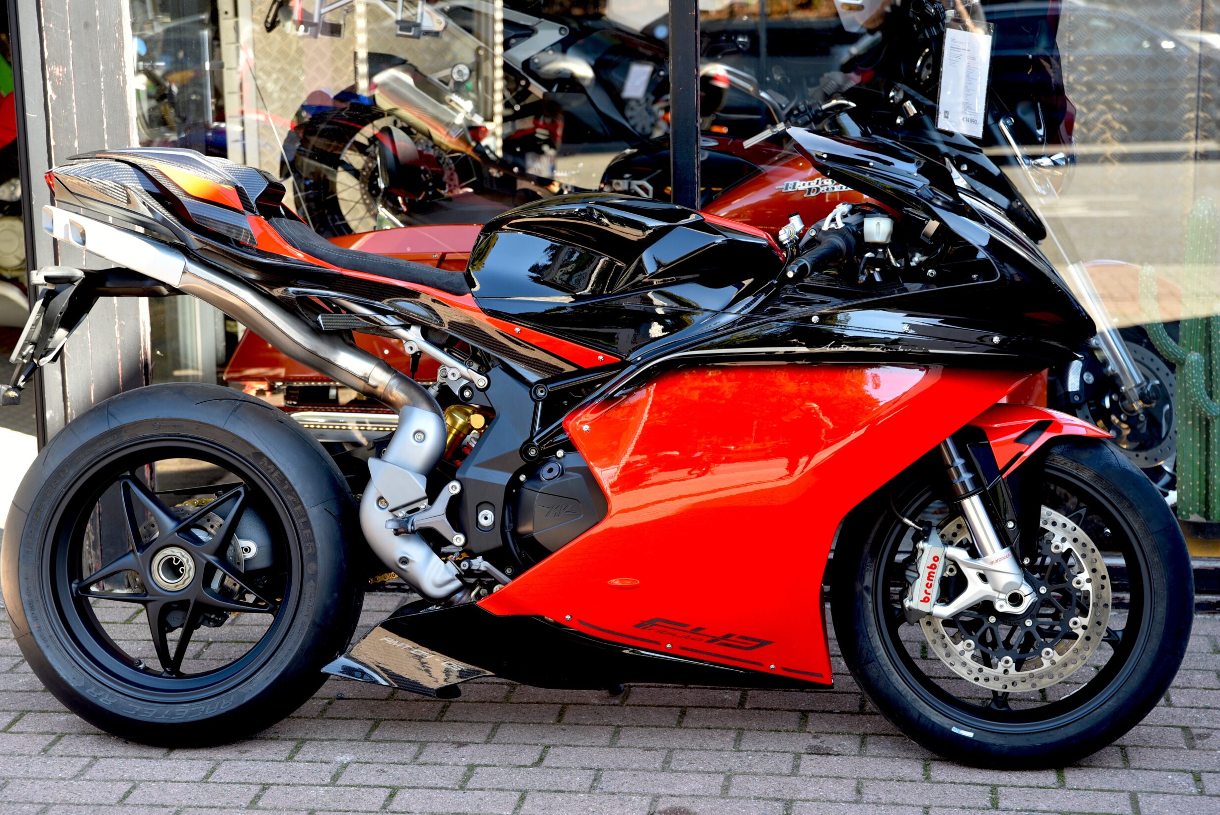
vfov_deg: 18.7
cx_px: 599
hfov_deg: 27.7
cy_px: 401
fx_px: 2475
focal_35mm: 73
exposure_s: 1/80
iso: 200
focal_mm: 70
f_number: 4.5
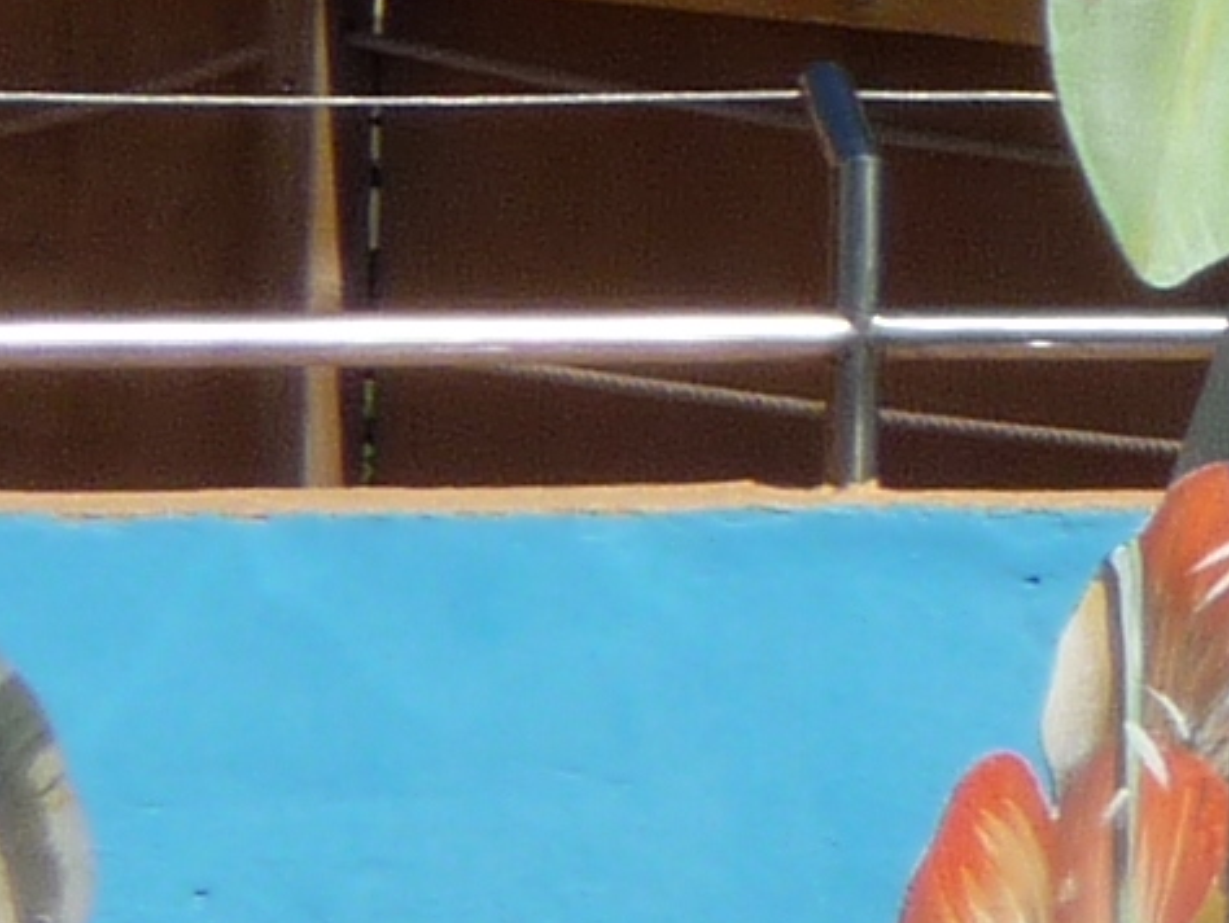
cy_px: 189
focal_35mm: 1545
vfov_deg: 1.0
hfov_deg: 1.3
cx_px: 3796
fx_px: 54881
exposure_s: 1/1000
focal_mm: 36.4
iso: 100
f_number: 4.8
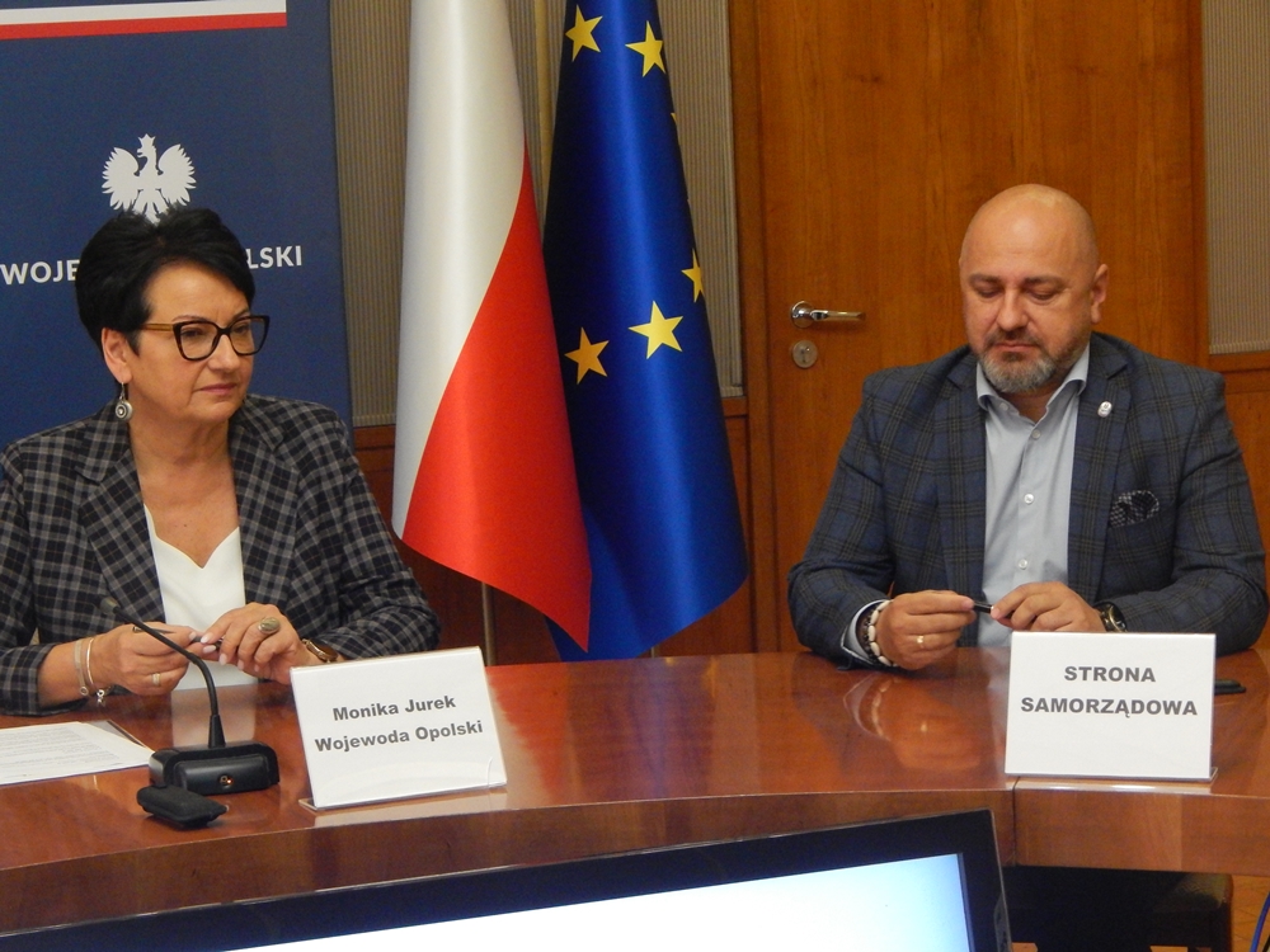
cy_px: 476
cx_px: 635
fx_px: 3449
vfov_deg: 15.7
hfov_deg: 20.9
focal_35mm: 94
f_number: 4.4
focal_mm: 16.6
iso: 800
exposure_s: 1/60
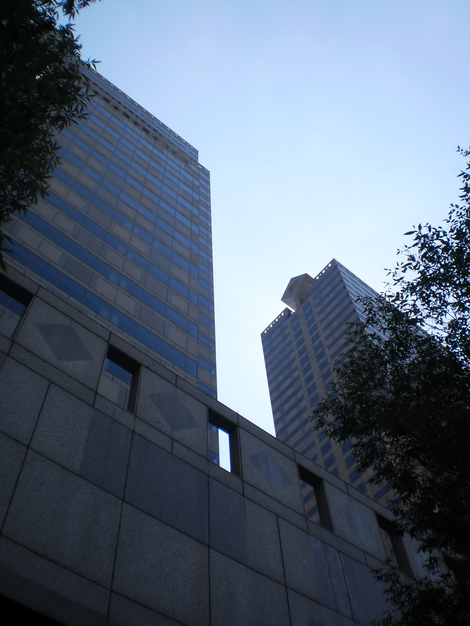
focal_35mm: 36
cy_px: 313
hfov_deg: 39.7
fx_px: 652
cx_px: 235
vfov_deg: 51.4
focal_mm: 6.3
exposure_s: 1/640
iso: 100
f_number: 4.6
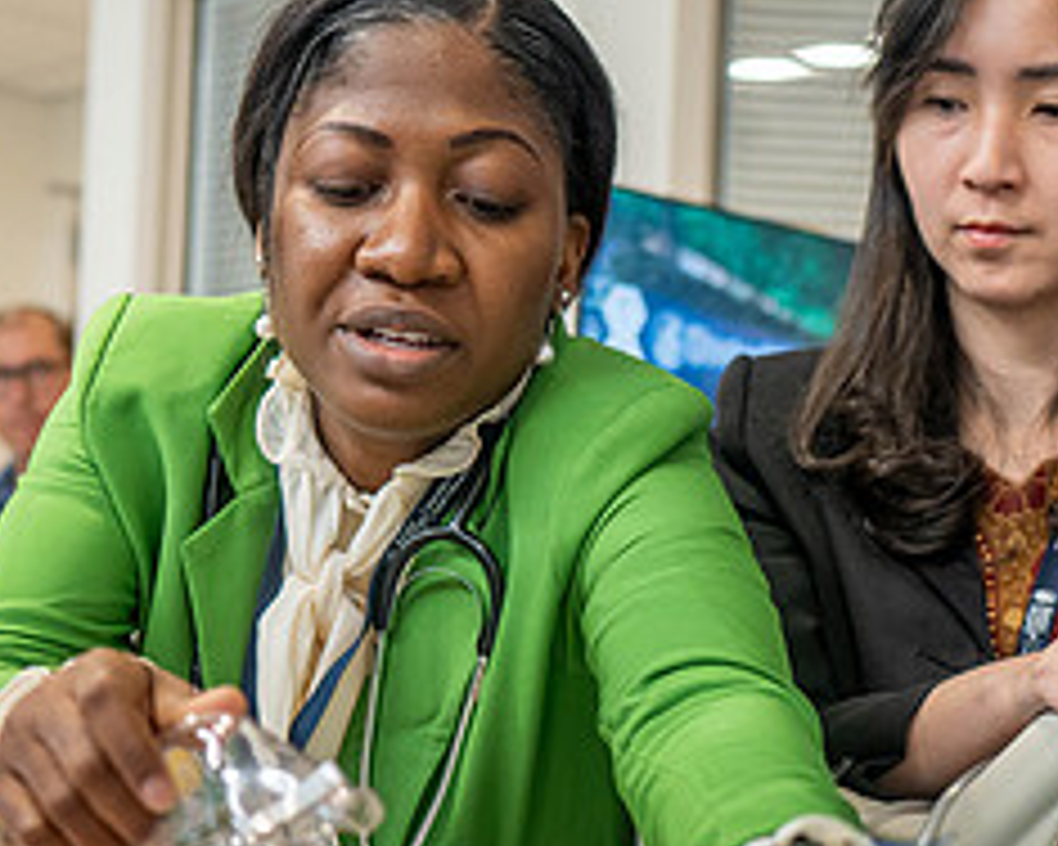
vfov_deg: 18.8
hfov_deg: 23.6
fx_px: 2536
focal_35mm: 81
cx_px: 518
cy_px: 650
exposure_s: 1/200
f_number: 2.5
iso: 1000
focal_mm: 35
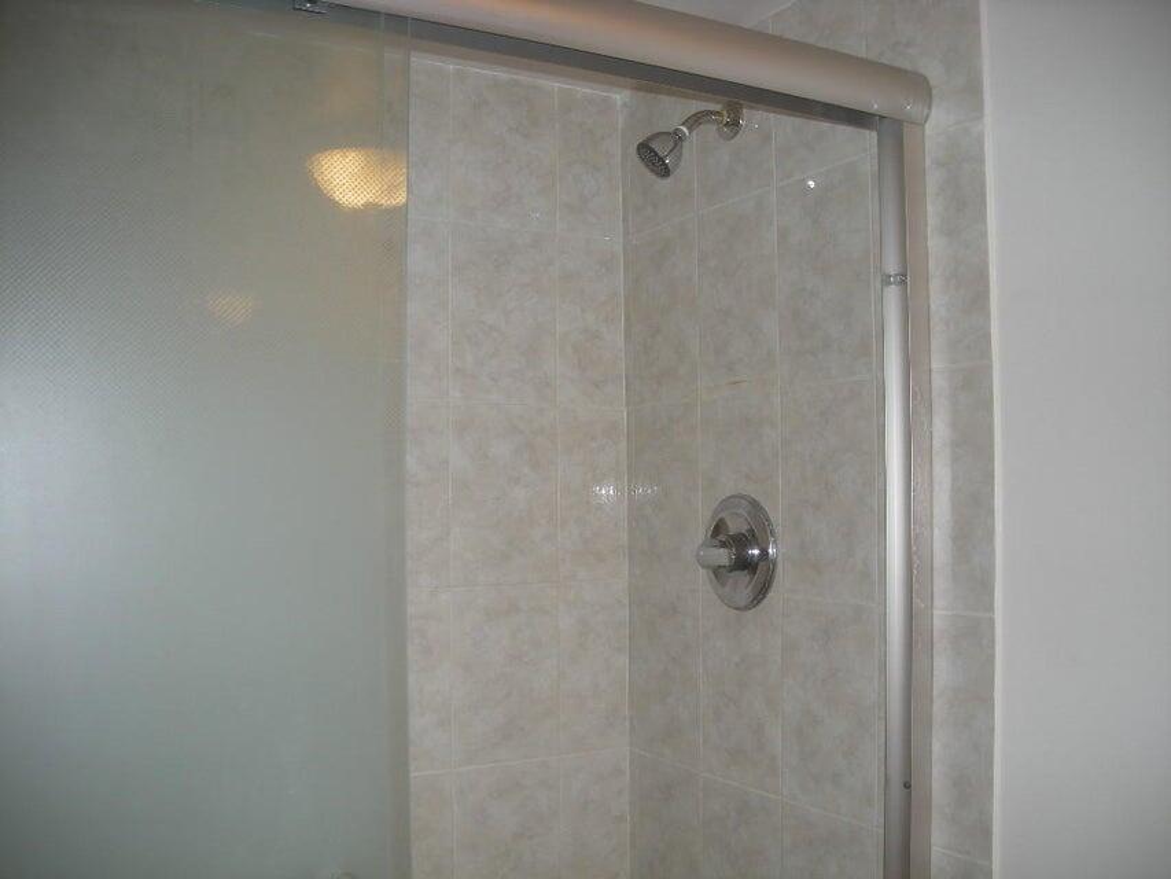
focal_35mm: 35
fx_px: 1184
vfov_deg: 40.7
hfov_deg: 52.6
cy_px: 440
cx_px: 586
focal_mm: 5.7
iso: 50
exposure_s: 1/30
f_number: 2.8
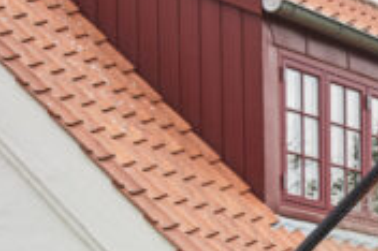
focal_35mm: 191
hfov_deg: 10.1
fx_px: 2004
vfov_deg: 6.9
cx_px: 700
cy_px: 556
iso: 100
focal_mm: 42
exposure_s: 1/320
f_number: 8
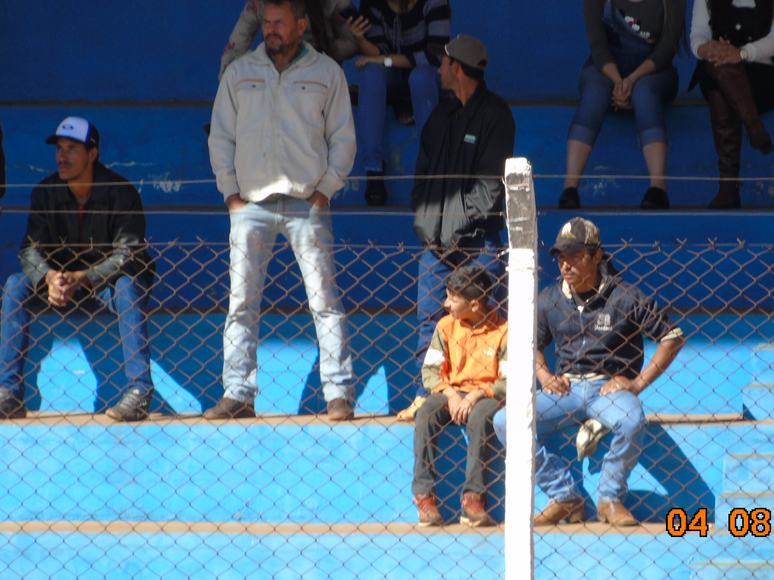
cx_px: 448
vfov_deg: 1.4
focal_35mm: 1062
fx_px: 23743
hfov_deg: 1.9
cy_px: 235
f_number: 6.1
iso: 80
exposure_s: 1/160
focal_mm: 151
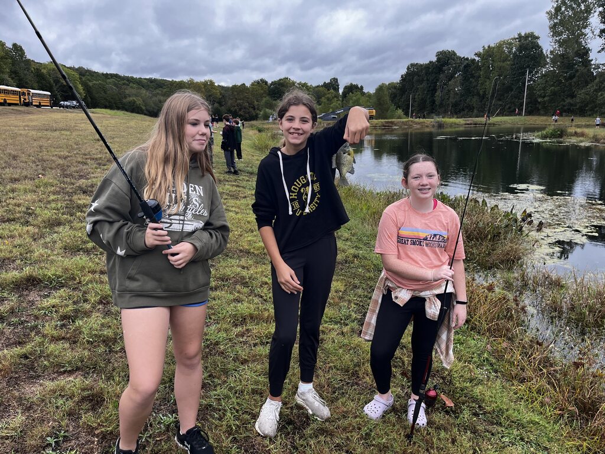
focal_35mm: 26
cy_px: 227
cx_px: 302
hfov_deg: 67.3
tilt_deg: -13.9
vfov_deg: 53.1
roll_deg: +1.5
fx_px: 454
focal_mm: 5.1
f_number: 1.6
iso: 50
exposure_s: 1/415
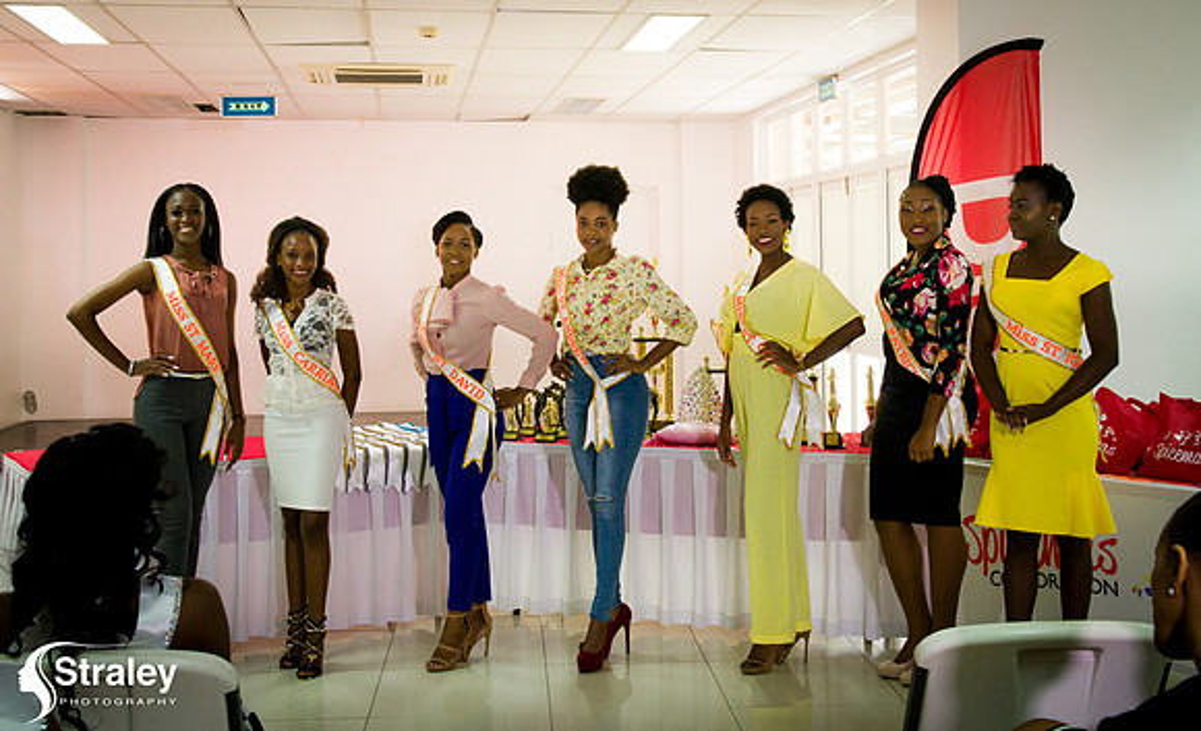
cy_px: 215
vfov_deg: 27.2
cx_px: 598
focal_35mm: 46
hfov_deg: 43.8
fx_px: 1494
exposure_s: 1/100
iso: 2500
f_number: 6.3
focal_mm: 32
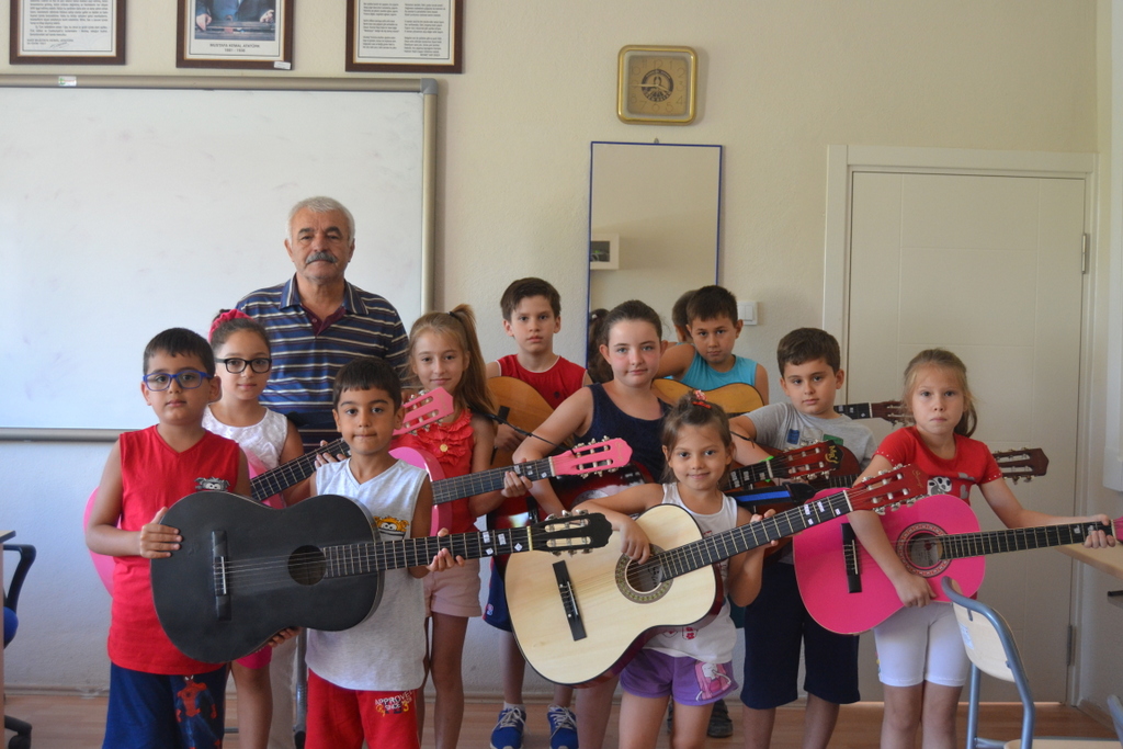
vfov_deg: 31.9
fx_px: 1310
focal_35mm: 42
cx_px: 562
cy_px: 374
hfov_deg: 46.4
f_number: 4
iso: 900
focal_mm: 28
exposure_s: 1/60
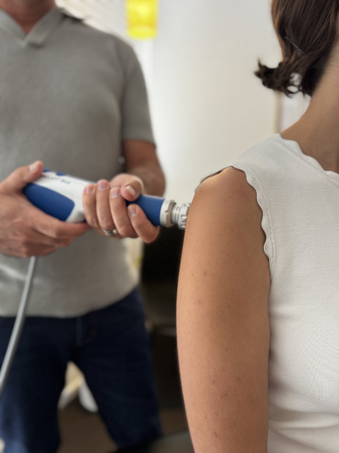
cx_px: 170
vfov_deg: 71.6
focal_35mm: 24
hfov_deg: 56.8
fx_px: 313
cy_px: 226
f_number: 1.8
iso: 160
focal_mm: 6.8
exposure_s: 1/50
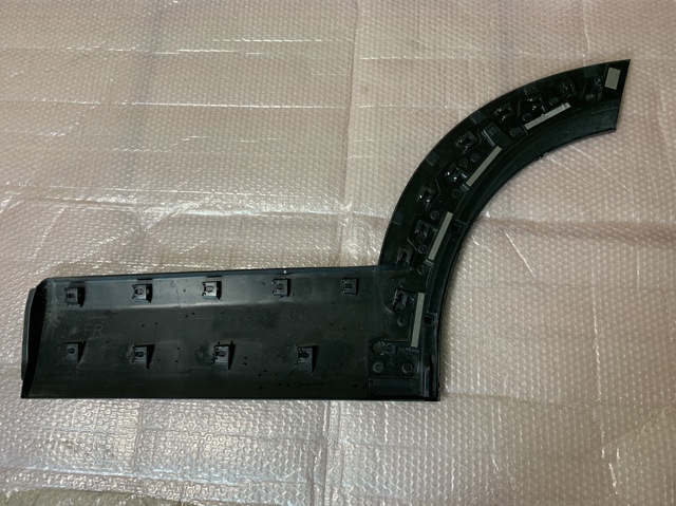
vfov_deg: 53.0
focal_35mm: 26
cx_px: 338
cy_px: 253
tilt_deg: -73.8
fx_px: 507
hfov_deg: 67.3
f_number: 1.8
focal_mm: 4.25
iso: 64
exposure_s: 1/50
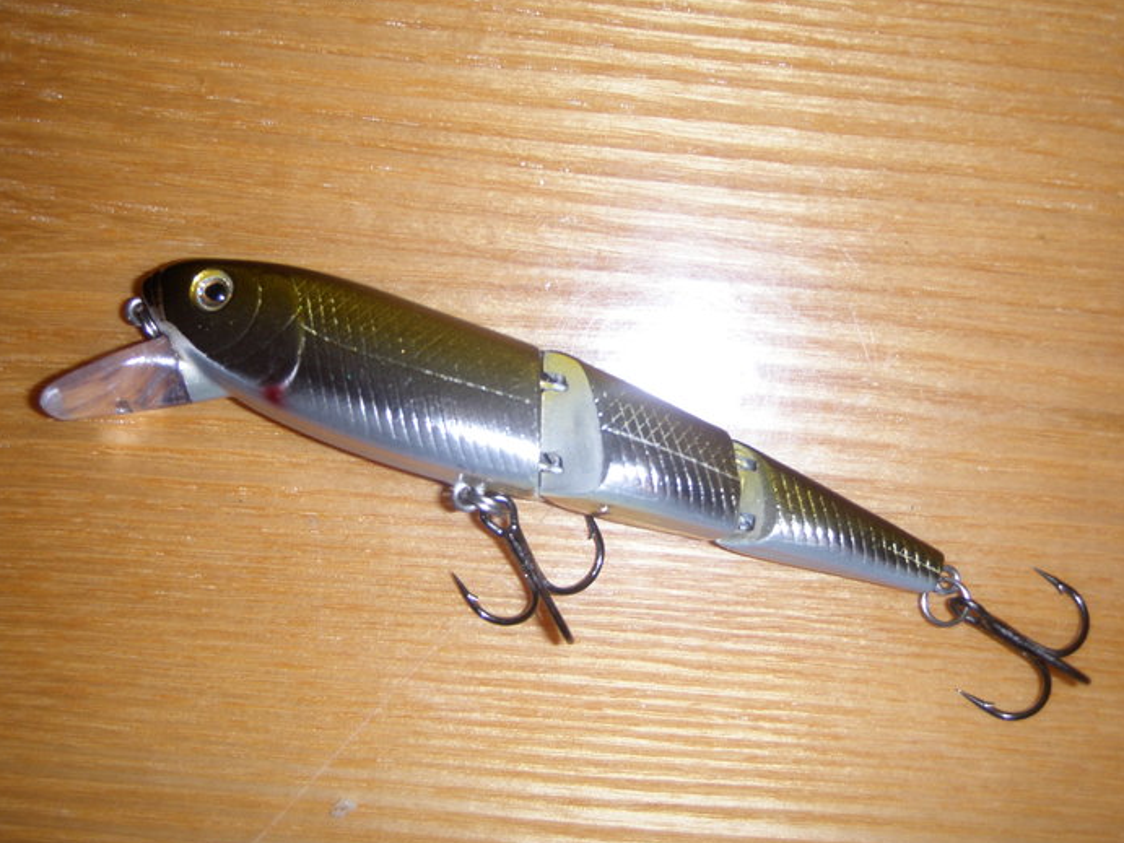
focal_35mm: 44
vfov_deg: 32.8
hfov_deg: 42.9
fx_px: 1428
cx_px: 532
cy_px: 376
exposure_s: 1/30
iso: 100
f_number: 3.5
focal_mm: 6.7
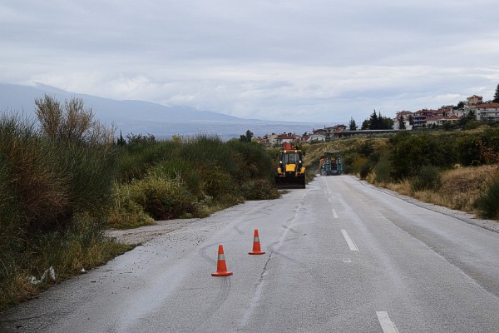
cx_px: 250
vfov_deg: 17.5
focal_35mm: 78
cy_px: 166
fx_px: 1081
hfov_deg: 26.0
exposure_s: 1/250
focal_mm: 52
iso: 280
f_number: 8
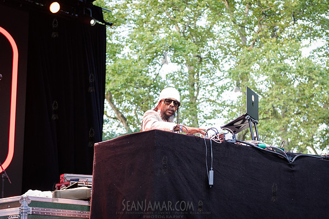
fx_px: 662
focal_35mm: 72
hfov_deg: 27.9
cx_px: 162
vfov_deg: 18.8
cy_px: 97
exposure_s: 1/250
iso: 2000
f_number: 3.5
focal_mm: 55
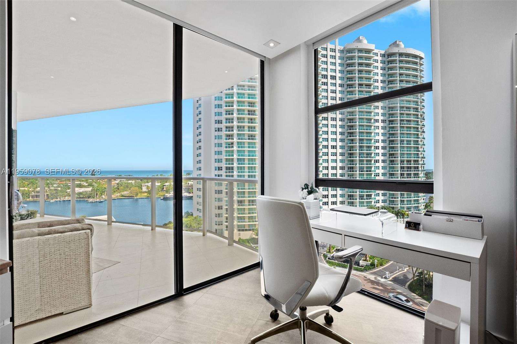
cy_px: 172
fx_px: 215
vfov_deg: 77.3
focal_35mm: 15
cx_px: 258
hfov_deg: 100.4
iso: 200
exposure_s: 1/125
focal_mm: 10
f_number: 8
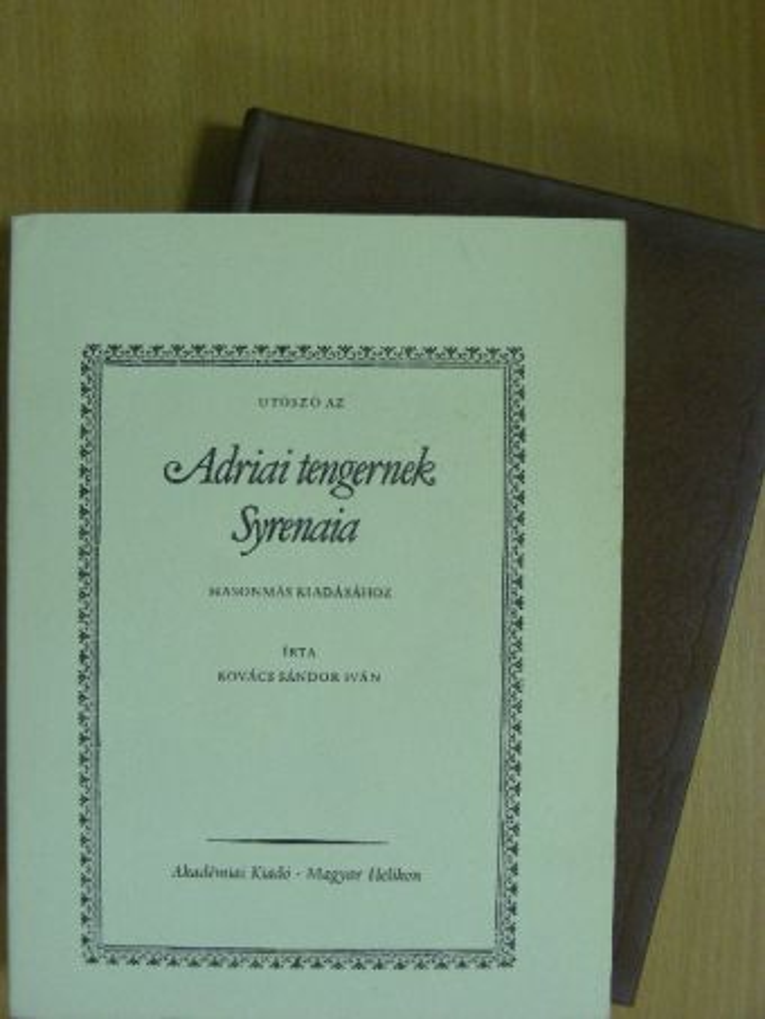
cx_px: 382
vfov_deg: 36.2
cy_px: 510
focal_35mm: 53
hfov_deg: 27.5
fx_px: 1561
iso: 200
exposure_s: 1/26.2
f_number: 3.5
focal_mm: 8.8
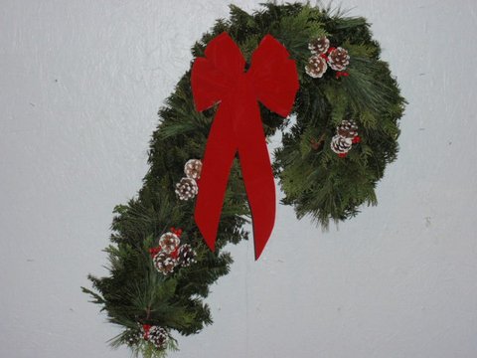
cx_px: 238
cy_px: 179
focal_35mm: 70
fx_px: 965
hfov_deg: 27.8
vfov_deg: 21.0
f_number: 4.9
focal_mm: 12.5
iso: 125
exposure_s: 1/80
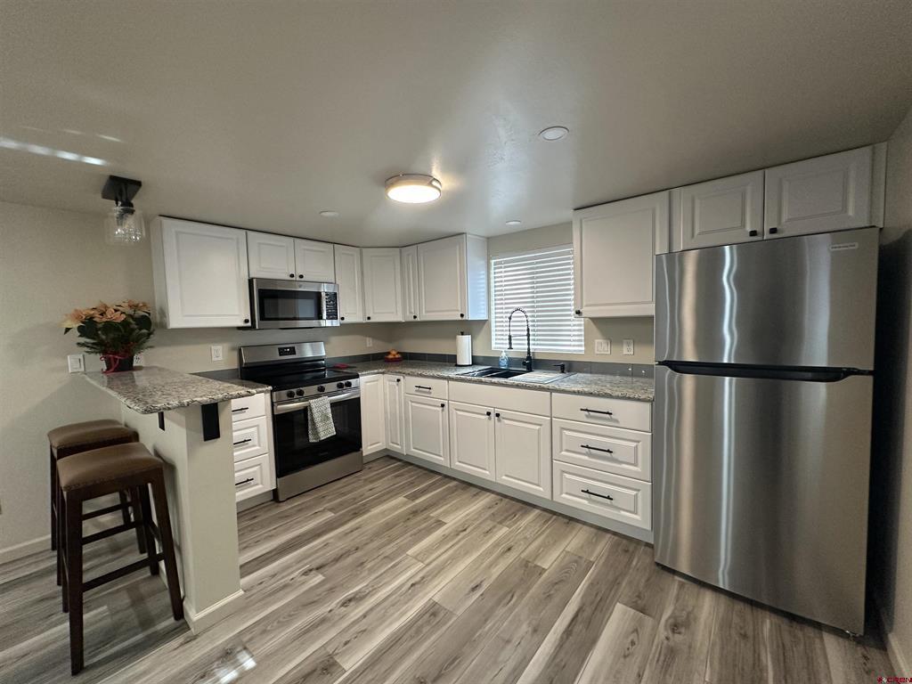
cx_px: 456
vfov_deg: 85.7
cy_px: 342
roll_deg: +1.3
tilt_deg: -3.7
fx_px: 369
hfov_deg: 102.1
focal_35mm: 14
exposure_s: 1/120
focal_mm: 2.22
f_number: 2.2
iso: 320
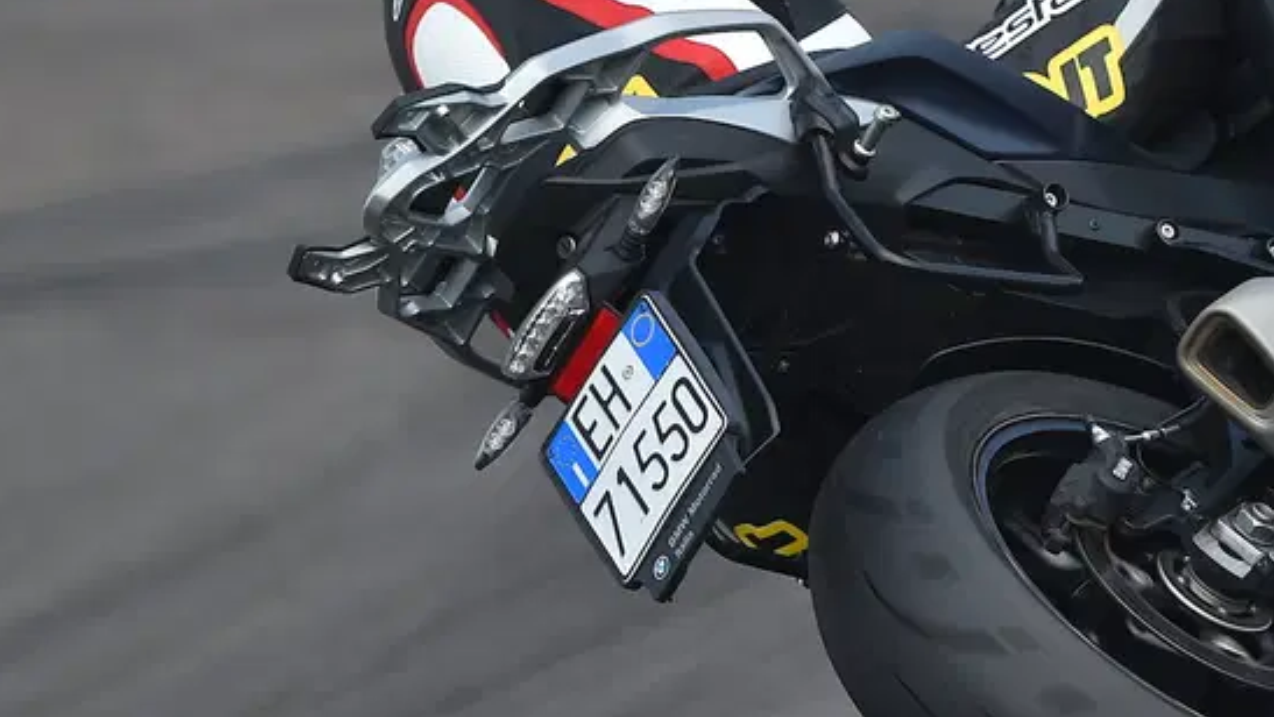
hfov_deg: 1.6
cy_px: 234
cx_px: 1069
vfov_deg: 0.9
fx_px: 46596
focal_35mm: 1379
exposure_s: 1/500
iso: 100
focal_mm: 600
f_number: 7.1
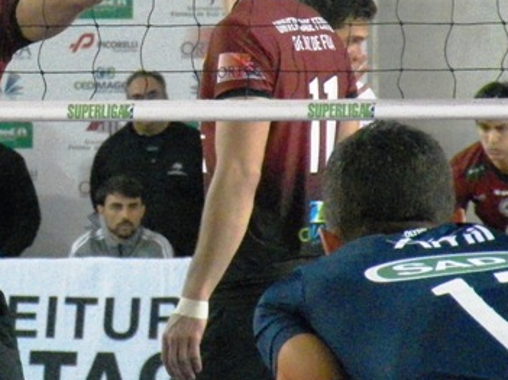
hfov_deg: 3.4
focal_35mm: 584
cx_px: -14
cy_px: 45
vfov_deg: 2.5
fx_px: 8567
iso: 2500
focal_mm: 46
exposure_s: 1/250
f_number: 4
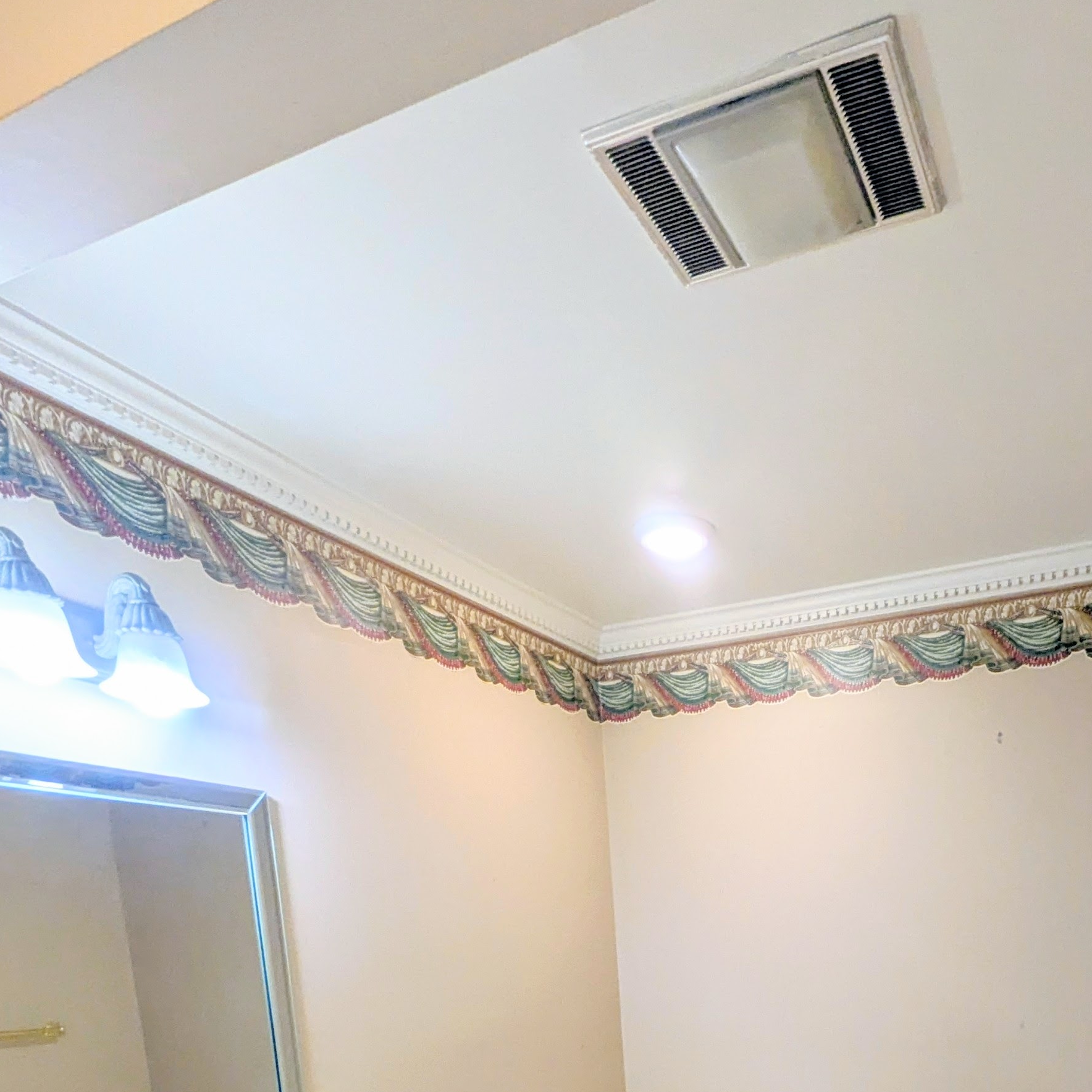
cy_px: 1111
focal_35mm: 28
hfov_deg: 55.2
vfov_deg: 47.0
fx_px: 999
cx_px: 787
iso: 144
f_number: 2.2
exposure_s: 1/120
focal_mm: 1.85
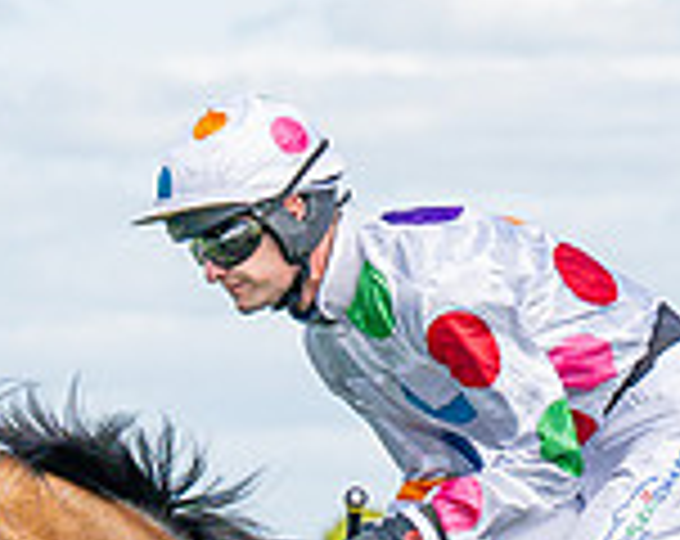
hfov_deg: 3.1
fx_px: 12666
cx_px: -212
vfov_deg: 2.4
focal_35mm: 631
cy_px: 1146
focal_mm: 75
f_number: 4
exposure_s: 1/3200
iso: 400
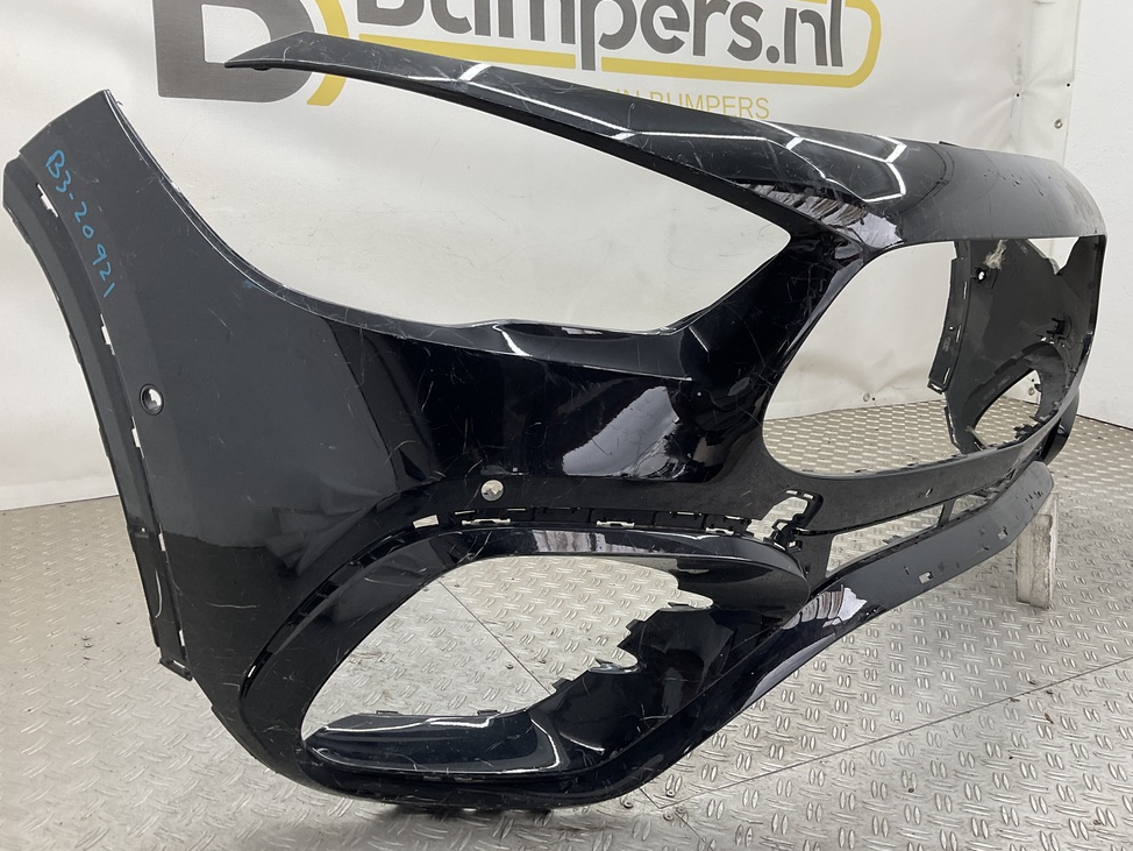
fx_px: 982
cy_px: 433
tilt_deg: -15.4
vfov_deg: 46.8
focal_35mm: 30
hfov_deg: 60.0
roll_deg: -3.2
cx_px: 563
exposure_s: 1/100
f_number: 1.8
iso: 32
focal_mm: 3
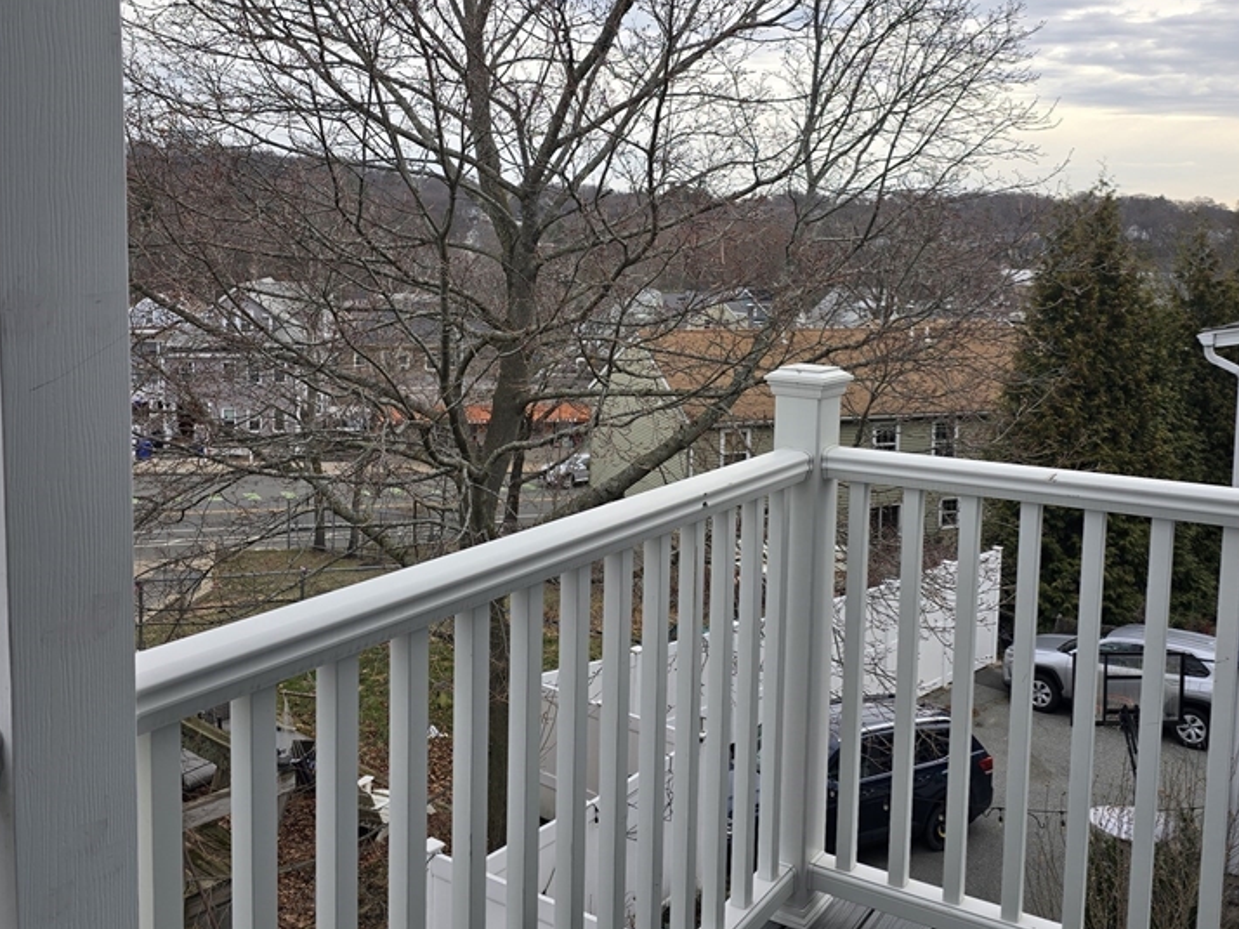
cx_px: 710
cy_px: 352
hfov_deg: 55.2
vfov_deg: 42.6
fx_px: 1181
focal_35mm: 33
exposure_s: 1/249
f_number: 1.7
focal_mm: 6.3
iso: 12
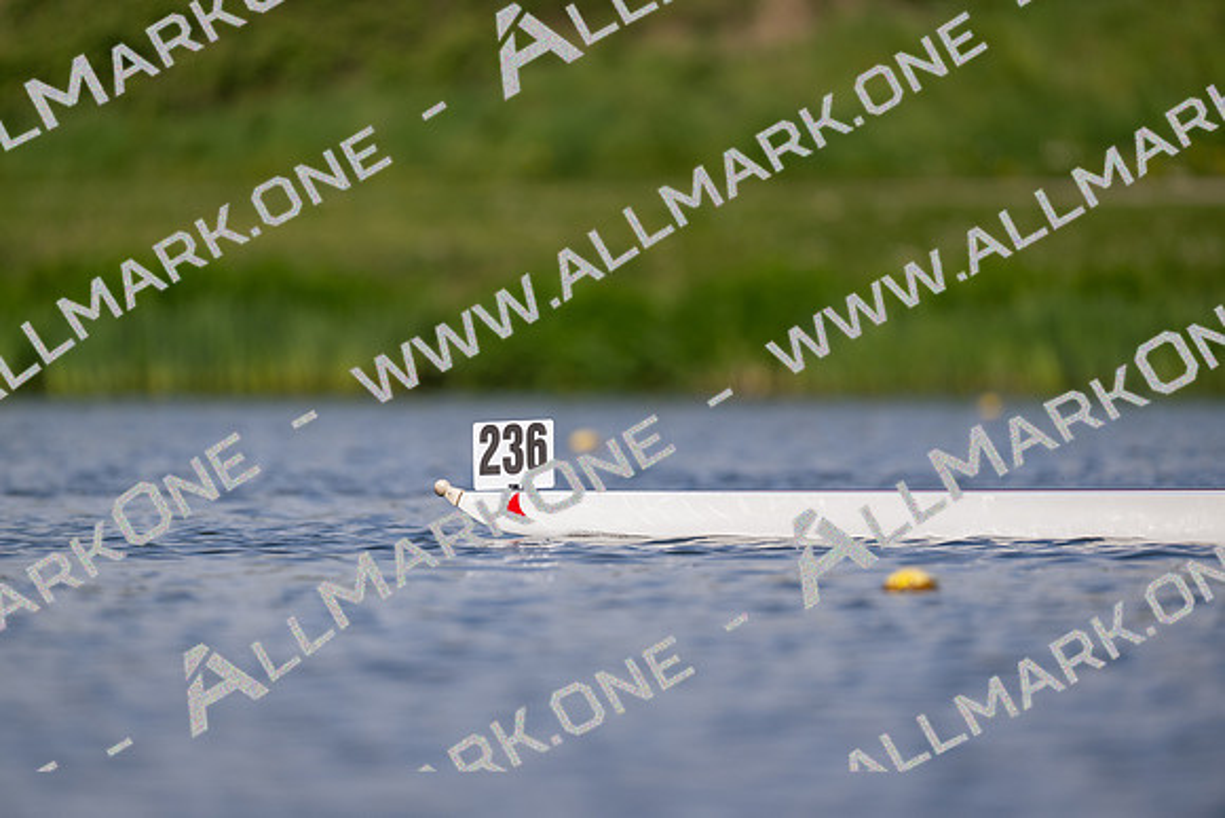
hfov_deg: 3.4
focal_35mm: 600
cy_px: 409
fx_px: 20420
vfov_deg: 2.3
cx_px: 612
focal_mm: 600
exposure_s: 1/2500
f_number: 4
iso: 220
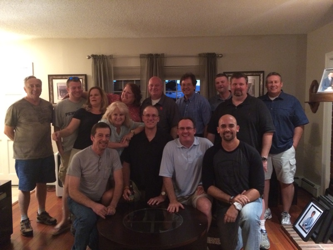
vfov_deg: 48.2
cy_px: 125
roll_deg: +1.1
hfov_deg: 61.7
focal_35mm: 29
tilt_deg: -6.6
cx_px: 166
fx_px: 279
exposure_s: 1/15
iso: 500
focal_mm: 4.15
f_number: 2.2
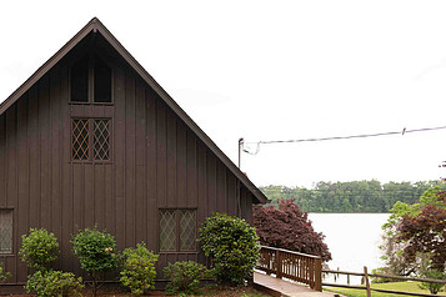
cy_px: 180
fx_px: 483
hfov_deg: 47.6
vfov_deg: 34.1
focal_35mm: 39
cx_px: 110
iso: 160
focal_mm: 24
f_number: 2.5
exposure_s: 1/640
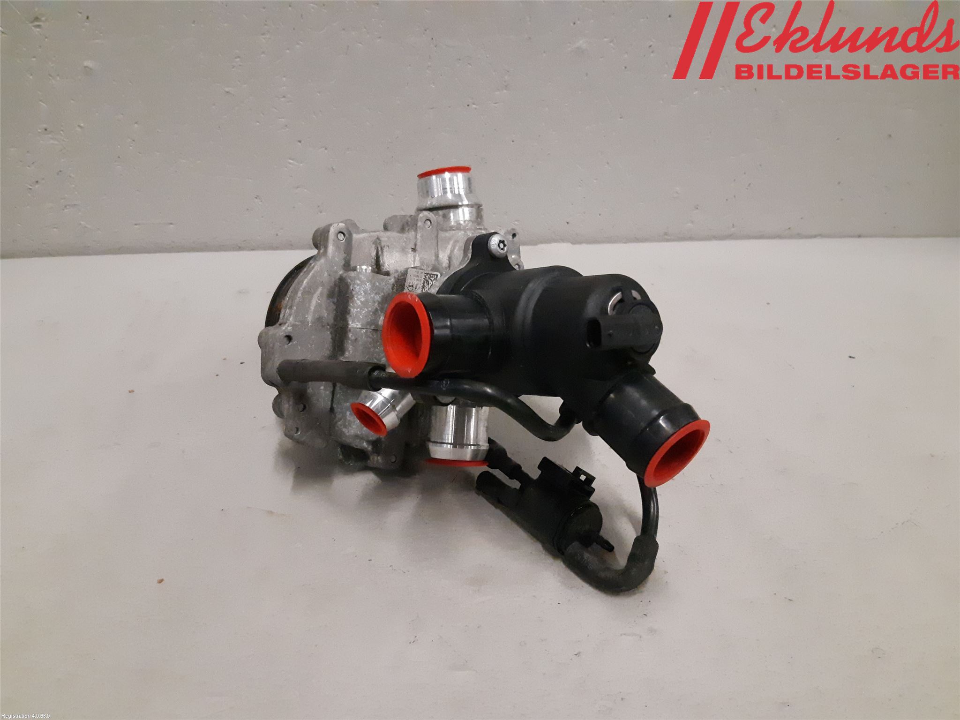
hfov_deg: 67.3
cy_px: 360
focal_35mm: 26
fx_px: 721
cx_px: 480
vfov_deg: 53.1
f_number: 1.7
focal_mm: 3.93
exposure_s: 1/277
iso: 800
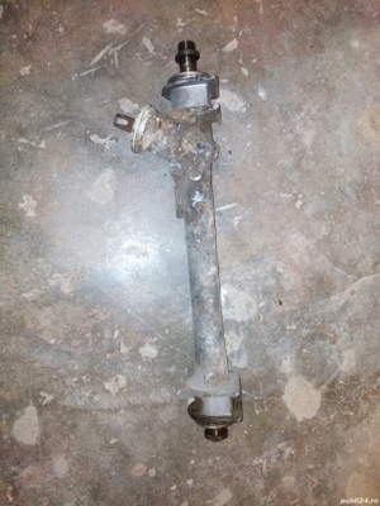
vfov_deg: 69.4
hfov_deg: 54.9
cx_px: 190
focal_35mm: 25
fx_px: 366
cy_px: 253
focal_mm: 3.37
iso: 492
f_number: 2.2
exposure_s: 1/20.1
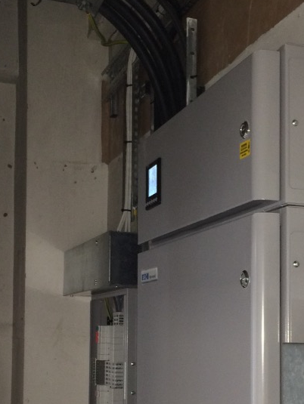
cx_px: 223
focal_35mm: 65
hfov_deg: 22.4
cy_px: 304
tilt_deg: +2.3
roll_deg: +0.7
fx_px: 760
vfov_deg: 29.3
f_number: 2.2
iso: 100
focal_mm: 4.15
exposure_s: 1/24
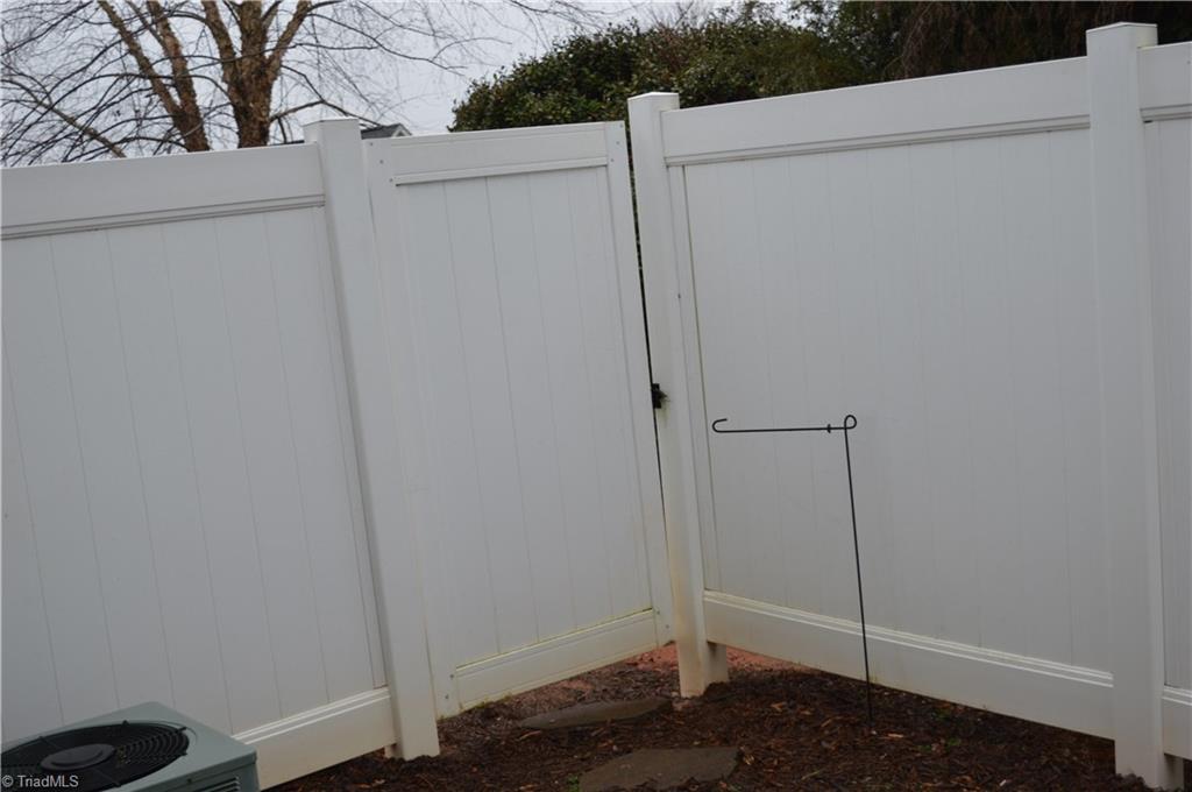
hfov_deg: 42.4
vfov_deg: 28.9
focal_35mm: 46
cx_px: 596
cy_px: 396
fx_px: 1538
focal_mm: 31
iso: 110
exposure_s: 1/125
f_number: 5.6
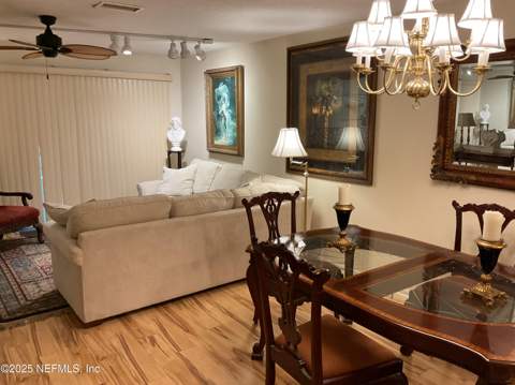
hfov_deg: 61.7
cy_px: 192
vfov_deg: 48.2
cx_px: 258
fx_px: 431
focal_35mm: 29
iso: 80
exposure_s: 1/60
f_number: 1.8
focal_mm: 3
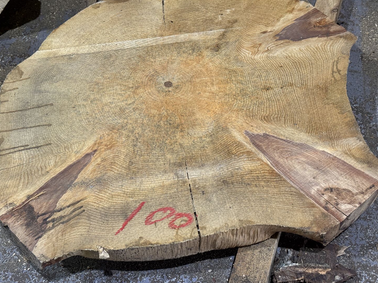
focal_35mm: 53
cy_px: 136
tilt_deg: -50.0
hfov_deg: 36.2
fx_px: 579
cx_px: 189
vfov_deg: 27.5
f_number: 1.78
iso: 160
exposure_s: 1/50
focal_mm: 6.76
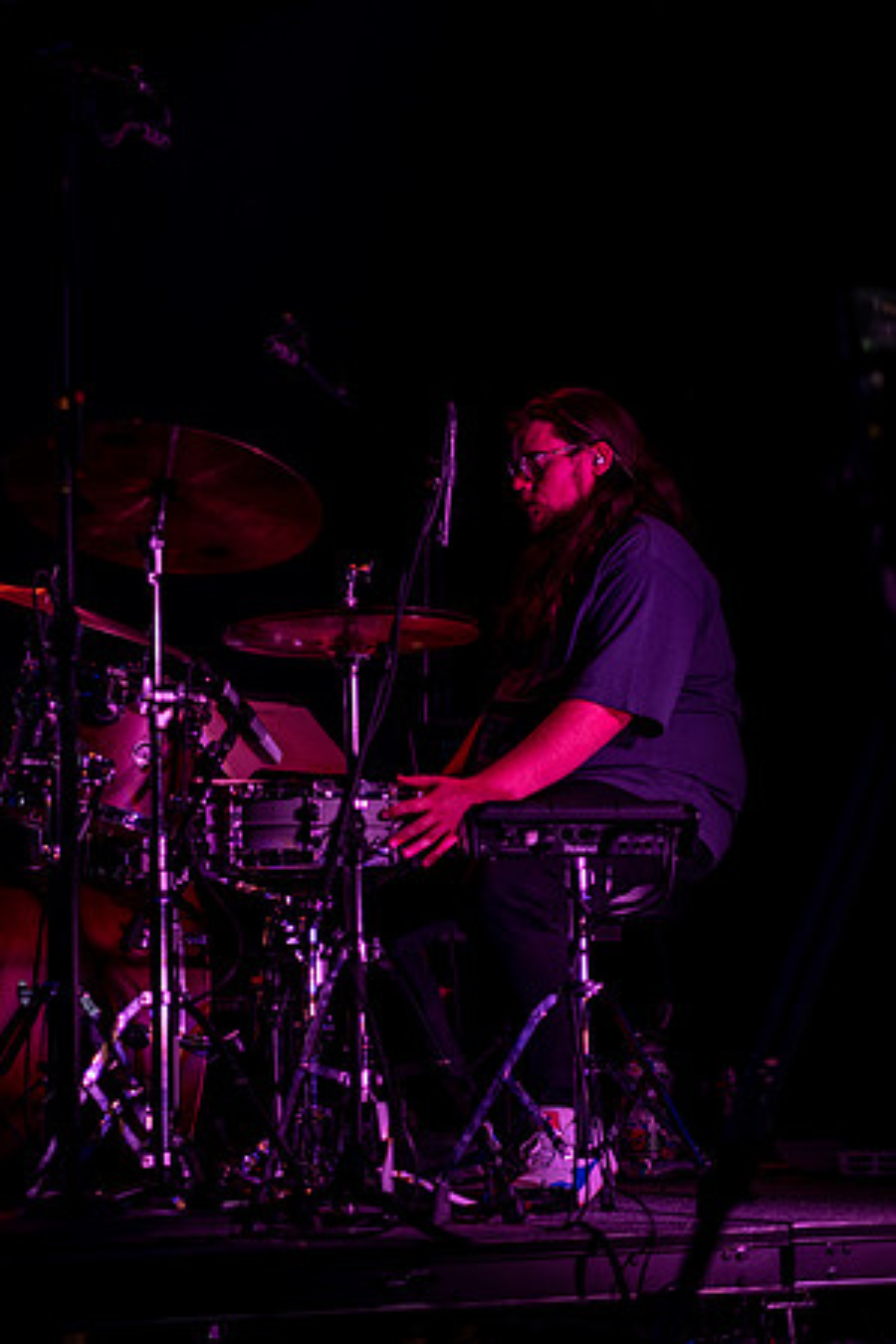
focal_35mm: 84
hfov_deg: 16.3
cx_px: 448
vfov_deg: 24.2
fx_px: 3136
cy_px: 672
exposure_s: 1/640
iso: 320
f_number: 1.6
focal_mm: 56
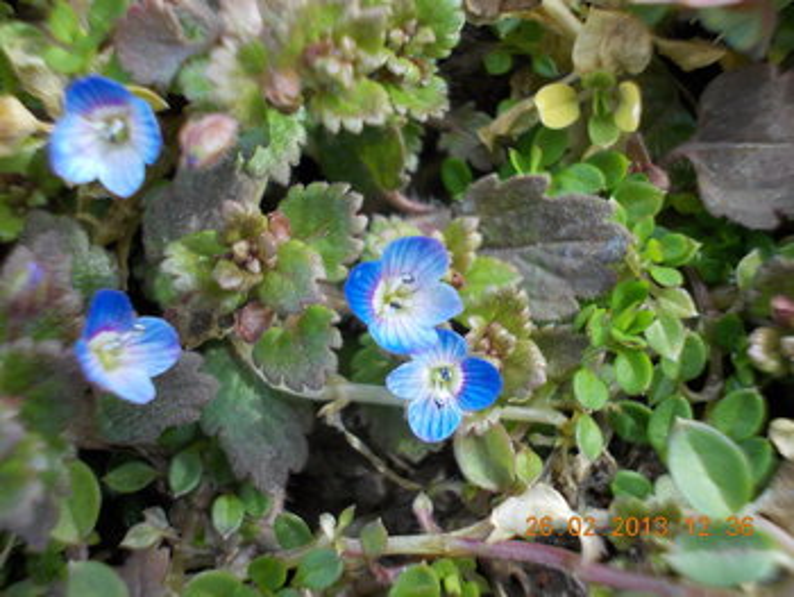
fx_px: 1630
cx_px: 397
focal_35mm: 71
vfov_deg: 20.7
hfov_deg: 27.4
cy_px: 298
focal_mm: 10
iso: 80
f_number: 4.3
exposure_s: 1/100
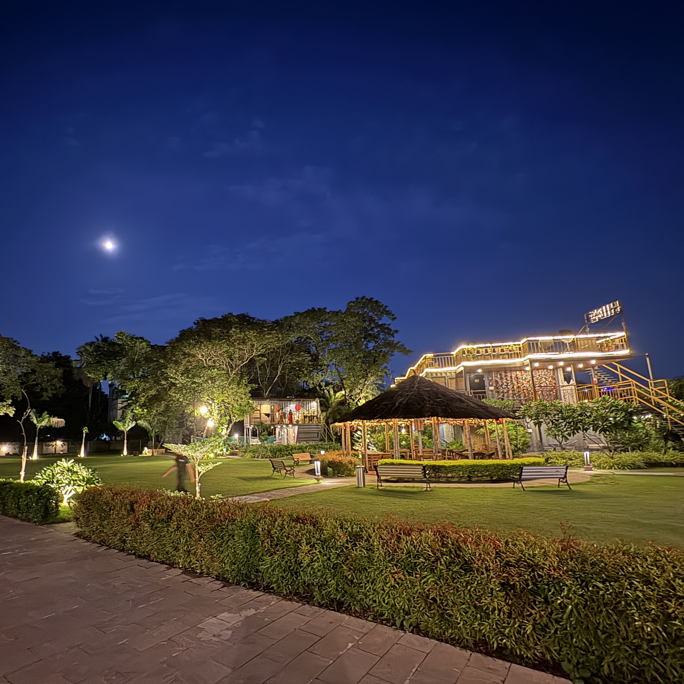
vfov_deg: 80.6
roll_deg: +2.0
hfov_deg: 79.8
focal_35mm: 18
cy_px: 365
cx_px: 273
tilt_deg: +11.1
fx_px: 402
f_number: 2.2
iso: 1250
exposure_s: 1/13
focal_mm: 2.22
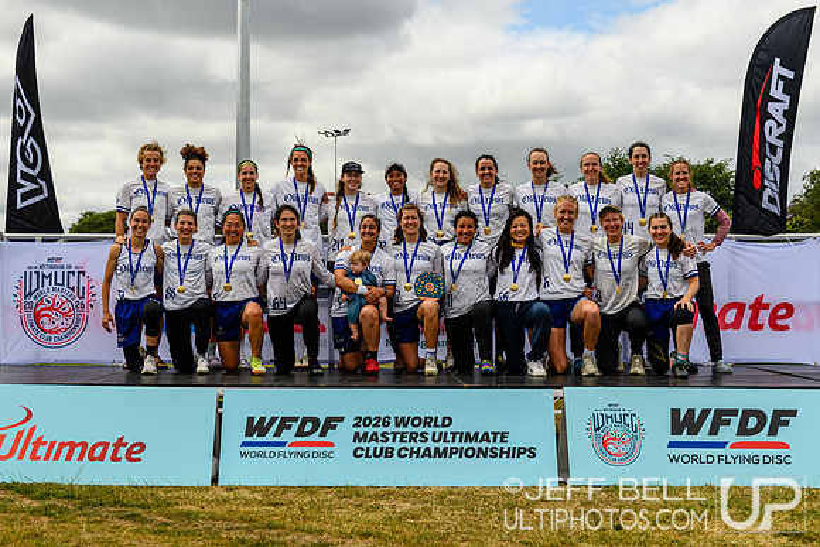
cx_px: 368
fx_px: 1169
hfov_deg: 38.6
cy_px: 274
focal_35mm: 51
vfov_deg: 26.3
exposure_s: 1/500
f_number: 5.6
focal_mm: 44
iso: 100
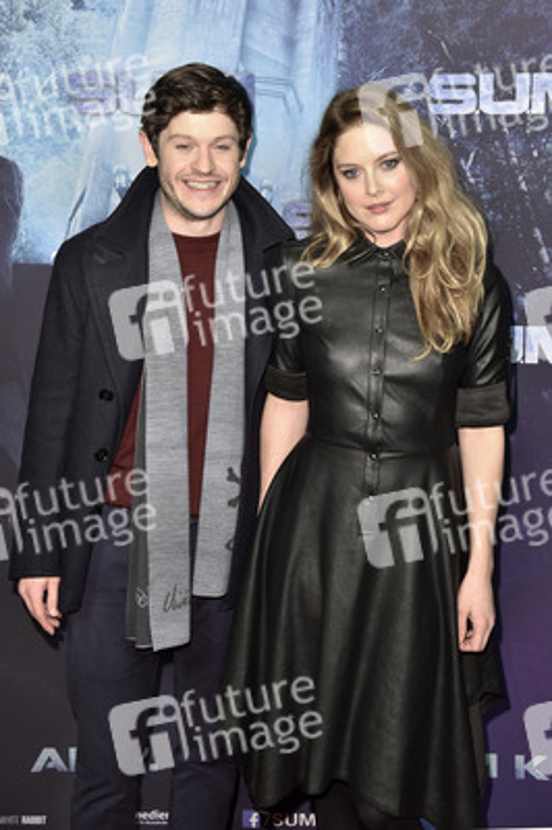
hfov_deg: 20.6
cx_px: 276
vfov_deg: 30.5
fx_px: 1521
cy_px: 415
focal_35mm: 66
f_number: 5.6
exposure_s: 1/125
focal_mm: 66
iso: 1250
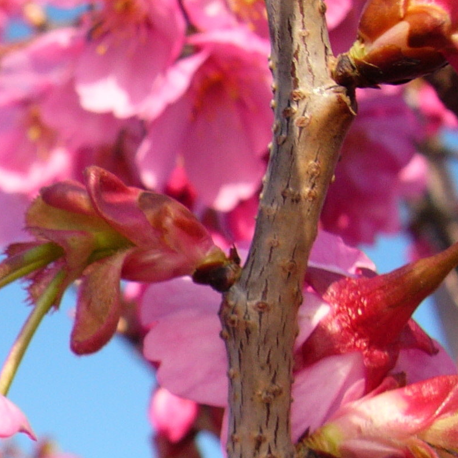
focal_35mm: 90
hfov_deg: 18.1
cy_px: 479
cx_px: -123
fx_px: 1347
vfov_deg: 18.7
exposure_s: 1/50
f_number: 8
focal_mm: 5.8
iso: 50
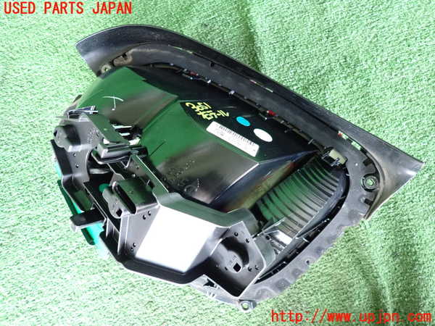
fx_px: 314
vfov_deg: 54.9
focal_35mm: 25
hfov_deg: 69.4
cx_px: 218
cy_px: 163
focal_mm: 4.5
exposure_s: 1/125
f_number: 2
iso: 1250
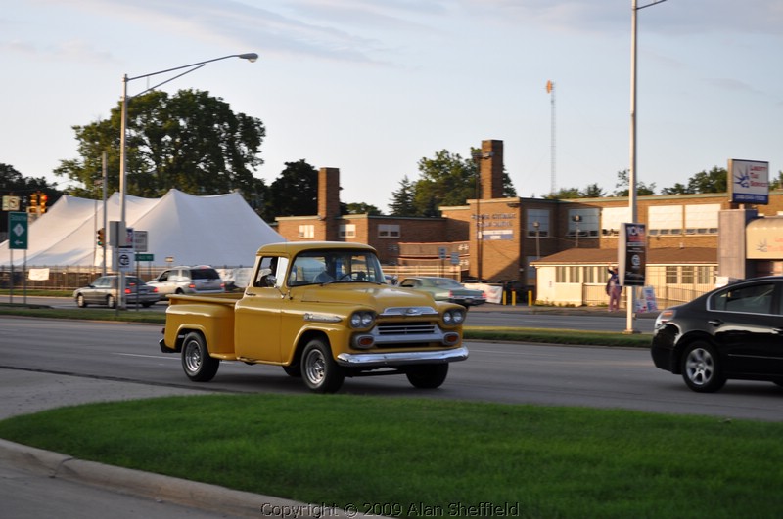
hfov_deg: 24.7
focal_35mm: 82
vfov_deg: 16.5
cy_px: 260
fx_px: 1792
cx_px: 392
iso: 200
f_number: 6.3
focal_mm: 55
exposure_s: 1/160
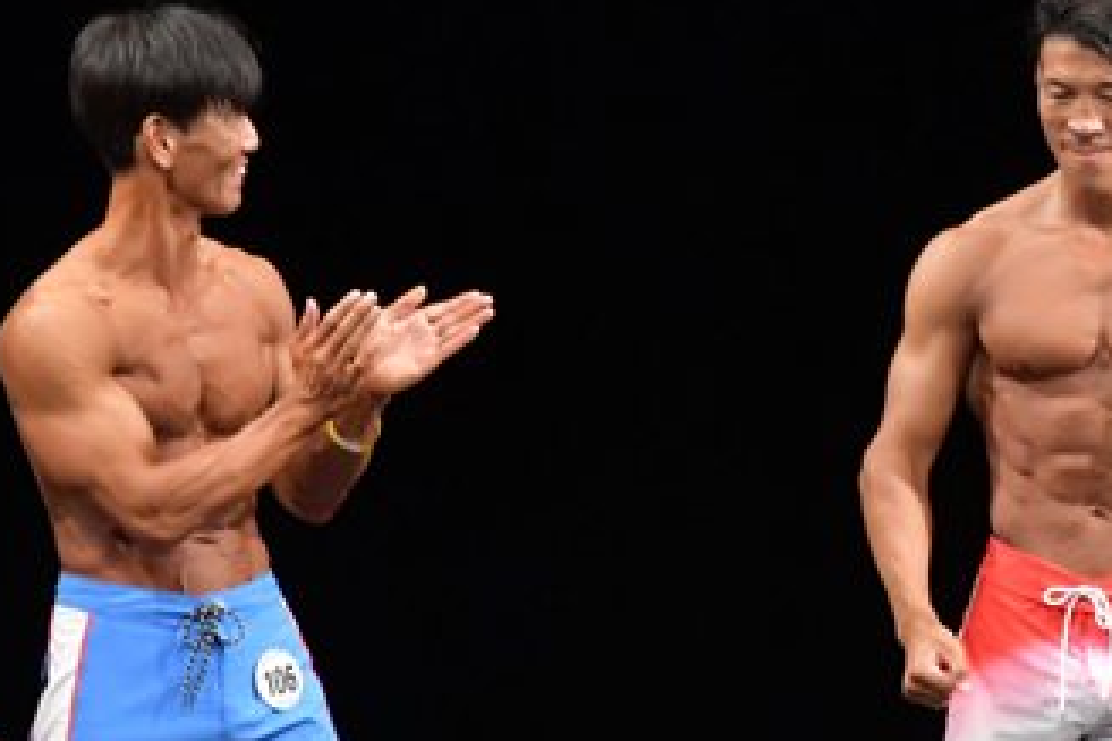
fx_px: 18686
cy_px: 646
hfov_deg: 3.4
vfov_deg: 2.3
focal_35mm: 605
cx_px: 1216
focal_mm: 170
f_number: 5.6
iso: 3200
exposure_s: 1/400
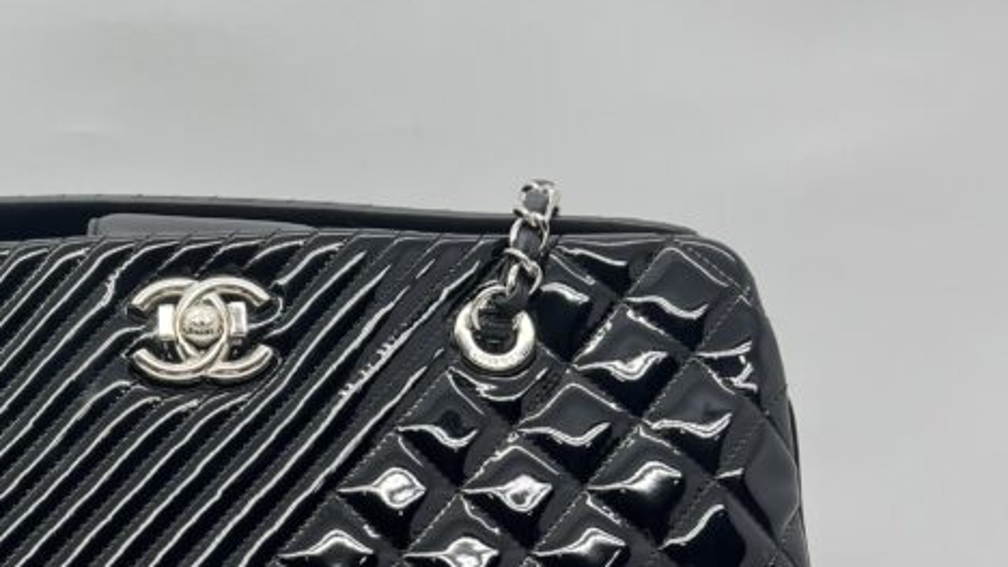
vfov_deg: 19.2
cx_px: 183
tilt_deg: -7.8
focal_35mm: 62
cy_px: 470
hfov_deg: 32.8
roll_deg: -0.8
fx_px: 1657
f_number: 1.5
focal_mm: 5.7
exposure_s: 1/100
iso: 40
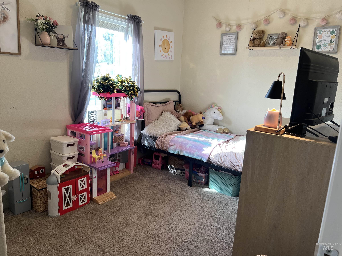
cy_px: 128
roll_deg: -3.4
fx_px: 257
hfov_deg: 67.3
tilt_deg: -11.6
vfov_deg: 53.1
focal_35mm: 26
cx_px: 171
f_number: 1.5
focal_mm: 5.7
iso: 64
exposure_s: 1/120
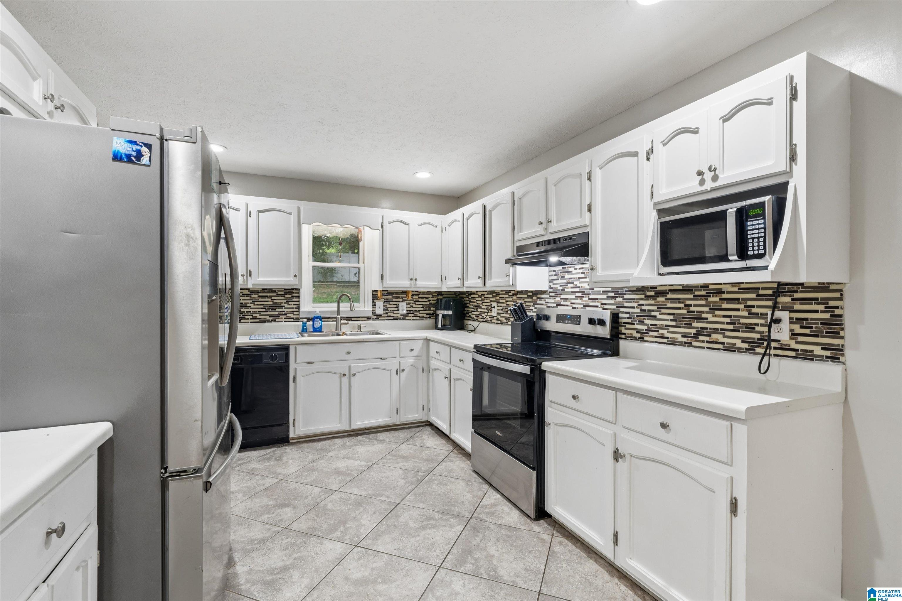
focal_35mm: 16
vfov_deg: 73.7
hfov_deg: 96.7
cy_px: 300
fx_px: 401
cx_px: 451
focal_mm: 16
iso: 400
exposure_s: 1/6
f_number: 13
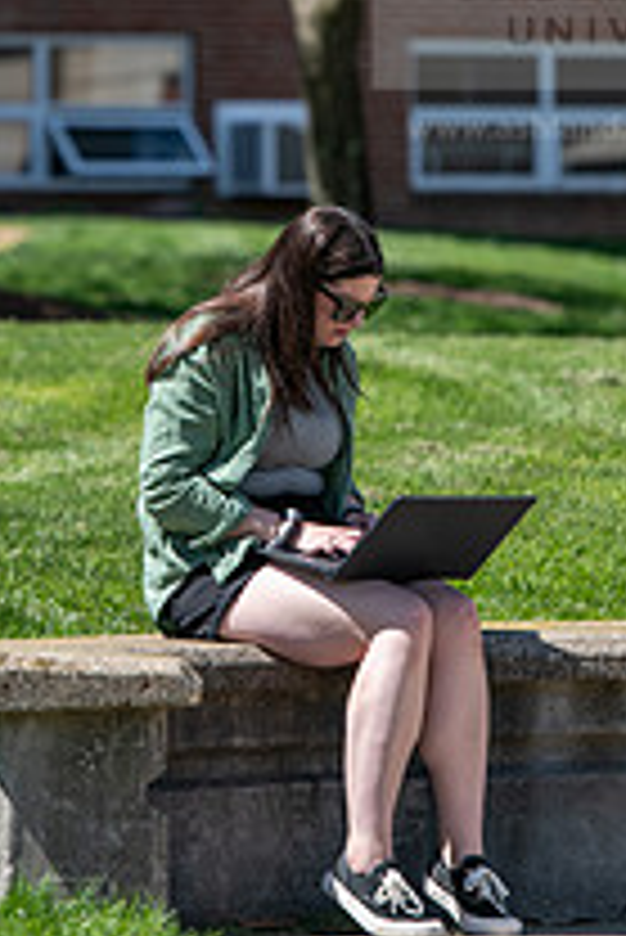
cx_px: 302
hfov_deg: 3.7
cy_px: 176
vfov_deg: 5.6
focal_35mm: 368
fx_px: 9582
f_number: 4
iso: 160
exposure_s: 1/1000
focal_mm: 170
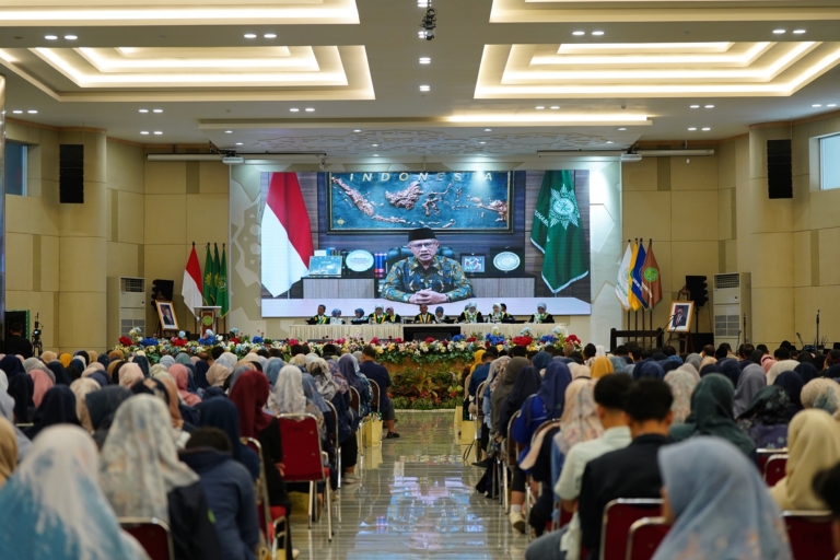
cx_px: 420
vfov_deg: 19.5
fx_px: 1633
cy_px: 280
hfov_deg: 28.8
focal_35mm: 70
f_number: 2.8
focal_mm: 70
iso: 1250
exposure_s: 1/320
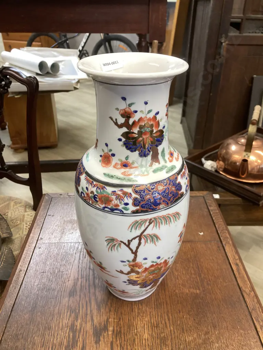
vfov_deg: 63.4
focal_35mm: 28
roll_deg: -0.7
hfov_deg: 49.7
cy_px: 175
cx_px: 132
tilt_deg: -30.5
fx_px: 284
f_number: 1.8
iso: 100
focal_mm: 3.99
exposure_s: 1/50
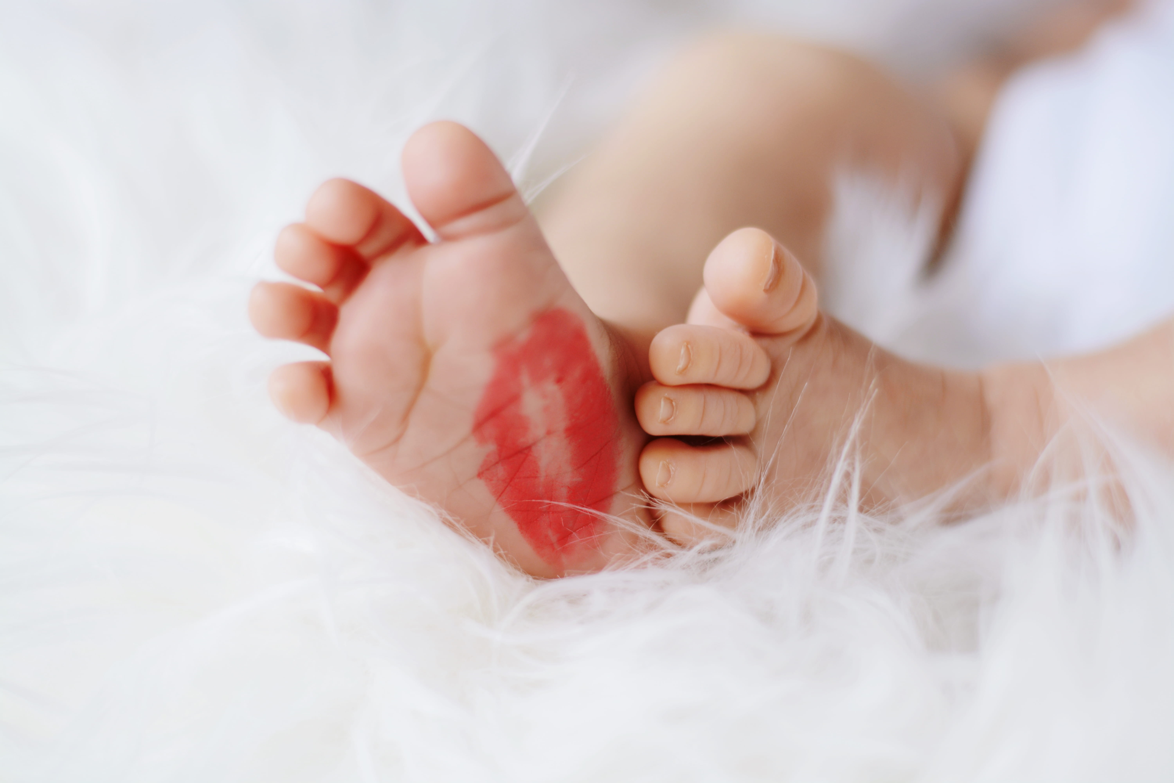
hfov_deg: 27.0
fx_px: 2446
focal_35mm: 75
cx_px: 587
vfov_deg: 18.2
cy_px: 392
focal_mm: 50
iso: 100
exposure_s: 1/100
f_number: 1.8
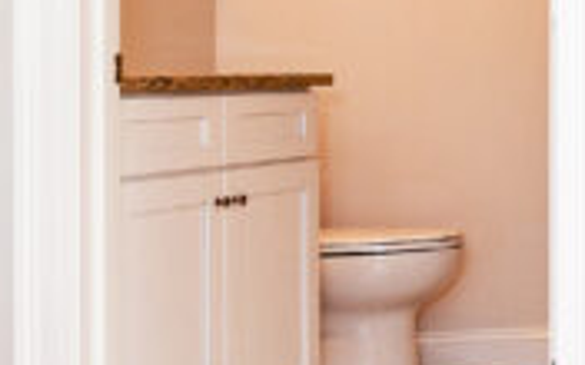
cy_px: 55
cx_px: 1556
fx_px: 1515
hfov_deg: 13.1
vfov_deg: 13.7
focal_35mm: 95
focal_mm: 16
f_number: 6.3
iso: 320
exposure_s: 1/25
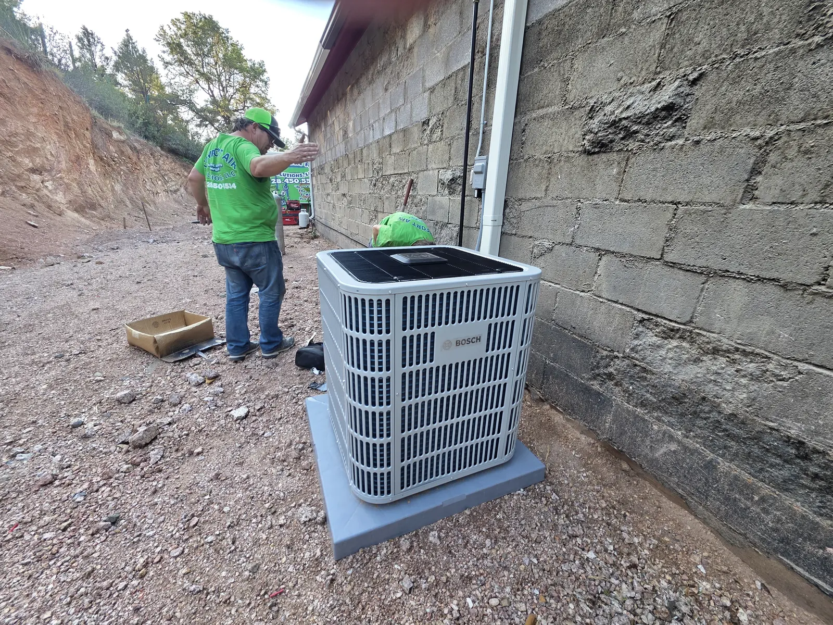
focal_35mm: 13
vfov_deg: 89.9
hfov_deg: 106.2
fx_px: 313
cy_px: 312
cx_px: 416
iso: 80
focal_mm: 2.2
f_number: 1.9
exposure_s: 1/120
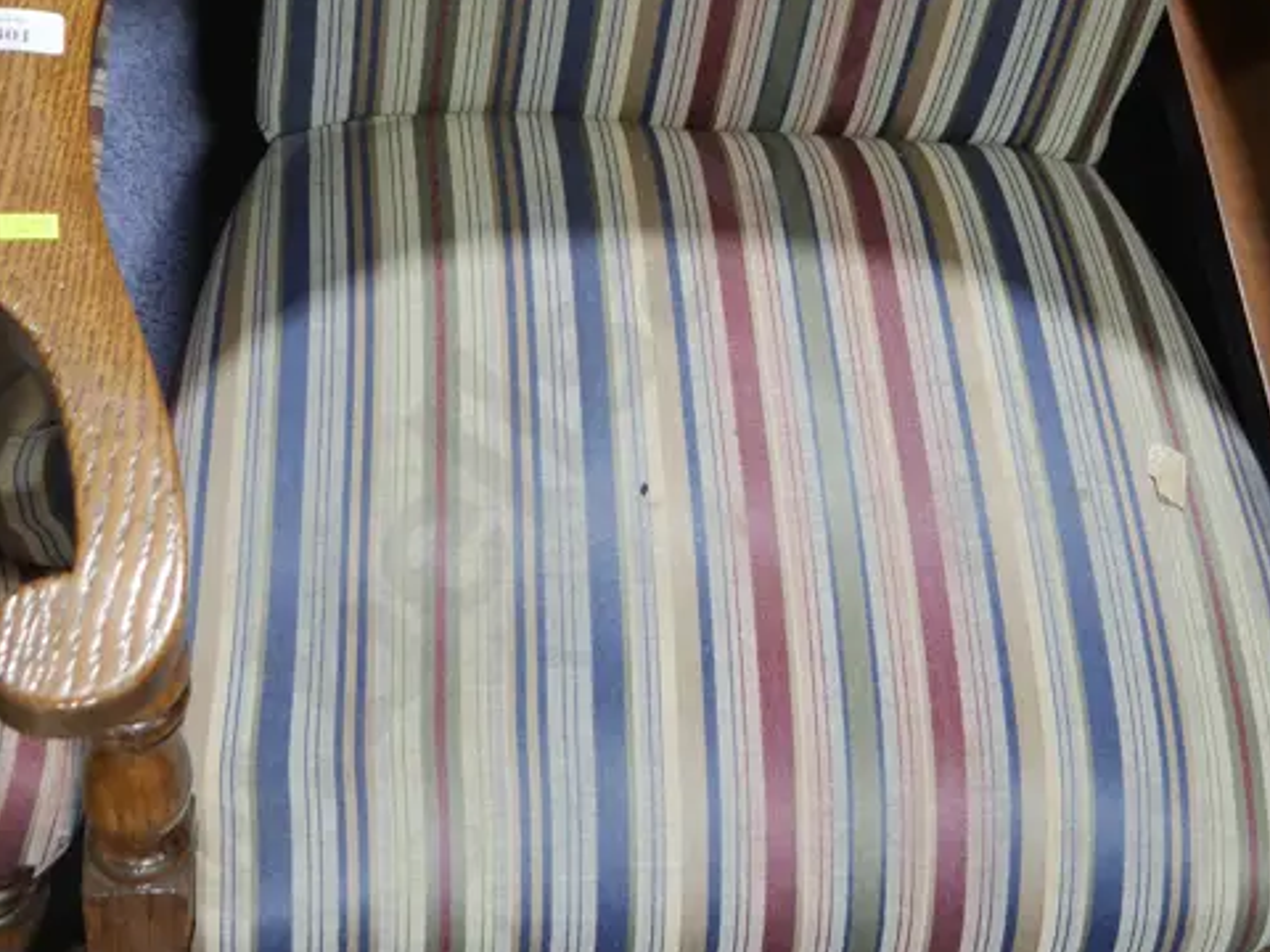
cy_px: 132
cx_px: 759
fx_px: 2348
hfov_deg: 30.2
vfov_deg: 22.5
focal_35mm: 64
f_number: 3.6
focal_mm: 15
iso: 400
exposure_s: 1/60
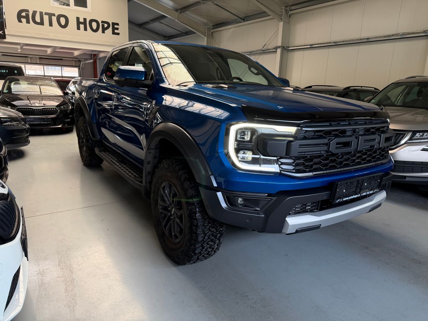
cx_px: 214
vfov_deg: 56.8
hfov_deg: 71.6
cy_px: 160
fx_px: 297
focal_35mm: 24
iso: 200
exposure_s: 1/98
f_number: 1.78
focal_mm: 6.76
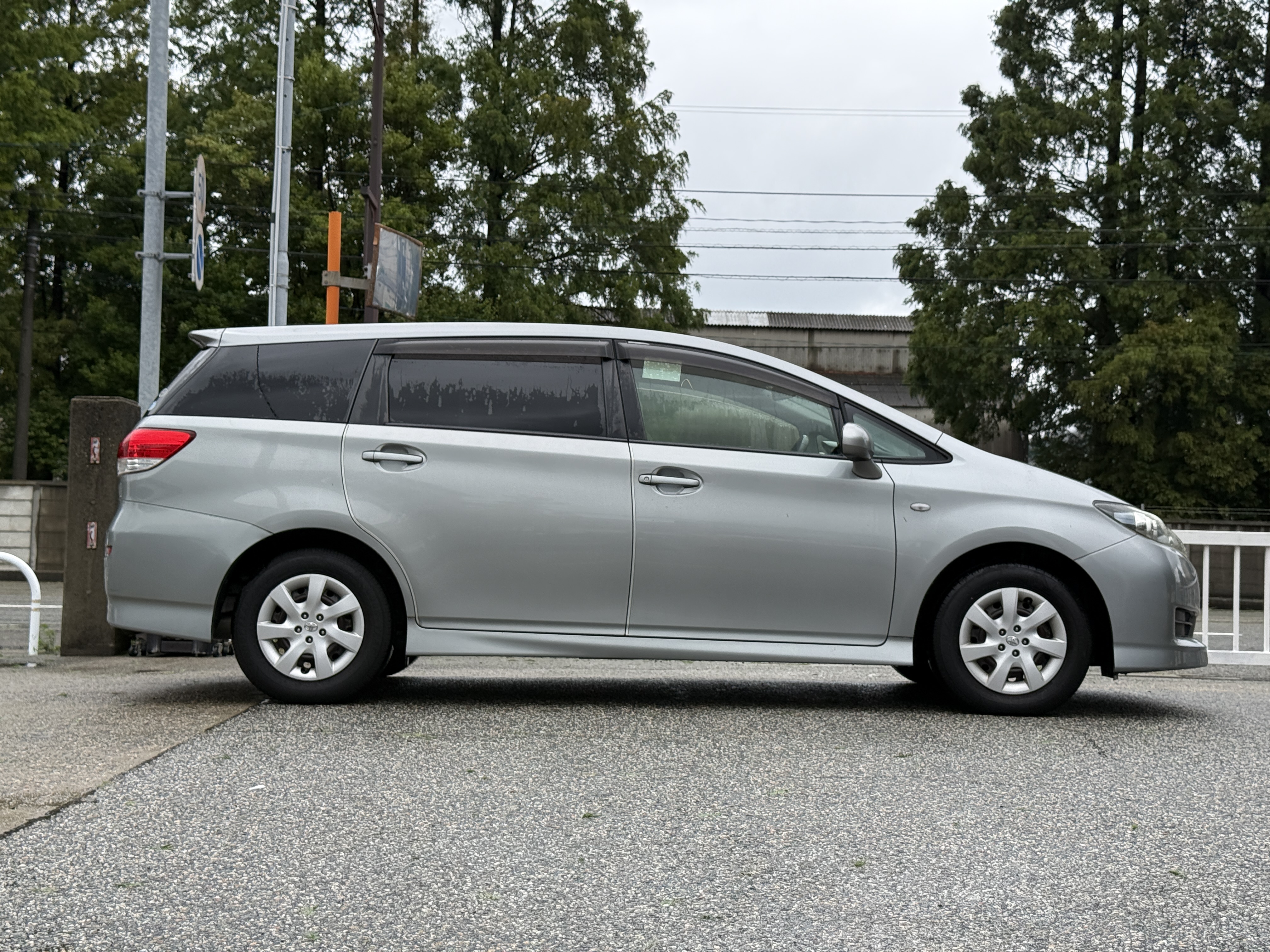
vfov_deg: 30.3
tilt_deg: +2.5
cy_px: 476
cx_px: 635
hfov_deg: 39.7
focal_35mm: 48
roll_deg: -1.6
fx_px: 1761
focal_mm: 6.76
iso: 100
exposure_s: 1/1203
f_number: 1.78
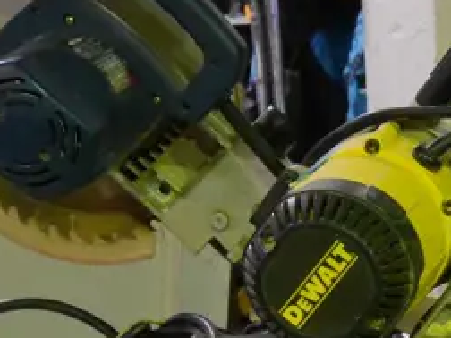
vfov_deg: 11.9
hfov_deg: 15.1
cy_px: 400
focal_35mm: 122
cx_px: 648
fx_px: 1589
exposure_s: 1/100
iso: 3200
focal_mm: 15
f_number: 4
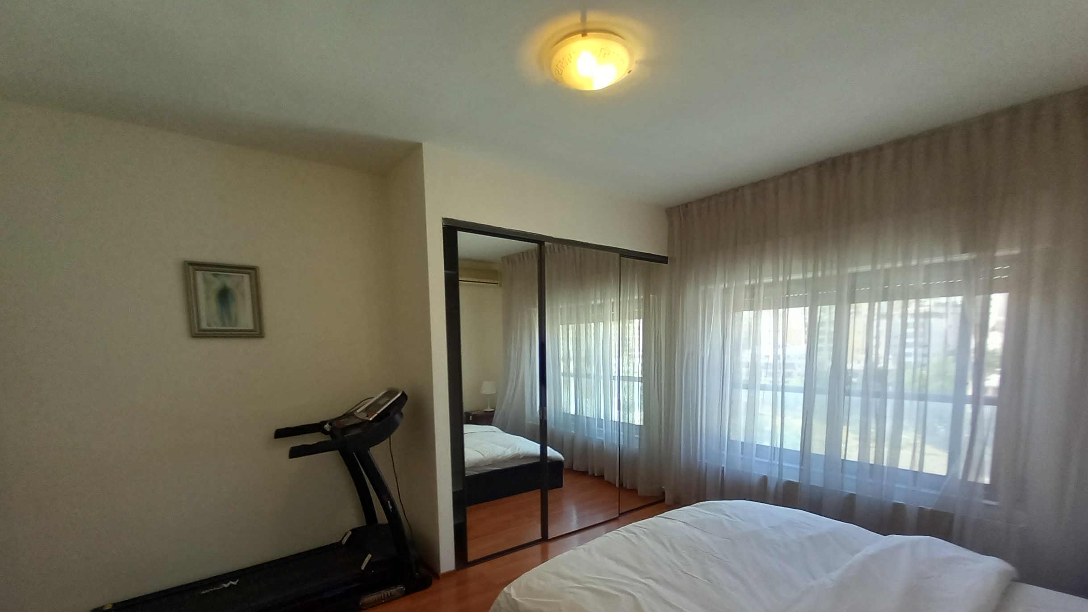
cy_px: 415
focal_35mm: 15
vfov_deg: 68.3
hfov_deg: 103.0
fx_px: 433
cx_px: 561
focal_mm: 1.13
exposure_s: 1/50
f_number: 2.2
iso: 64
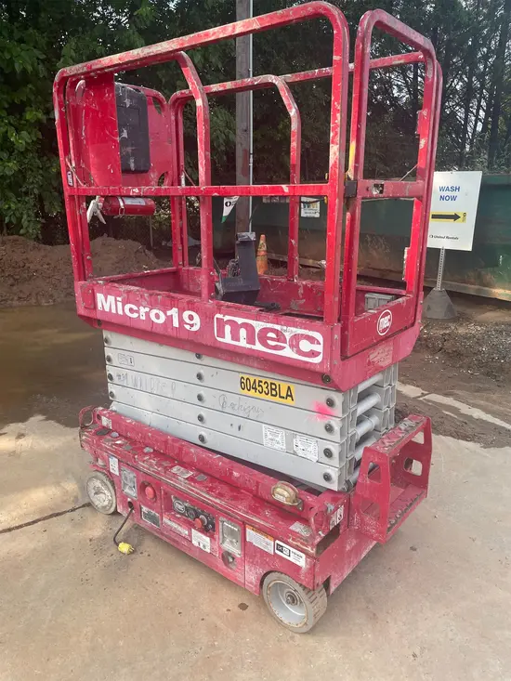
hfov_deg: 53.1
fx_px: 512
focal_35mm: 26
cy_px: 340
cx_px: 256
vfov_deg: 67.3
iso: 32
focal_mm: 4.2
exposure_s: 1/694
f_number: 1.6
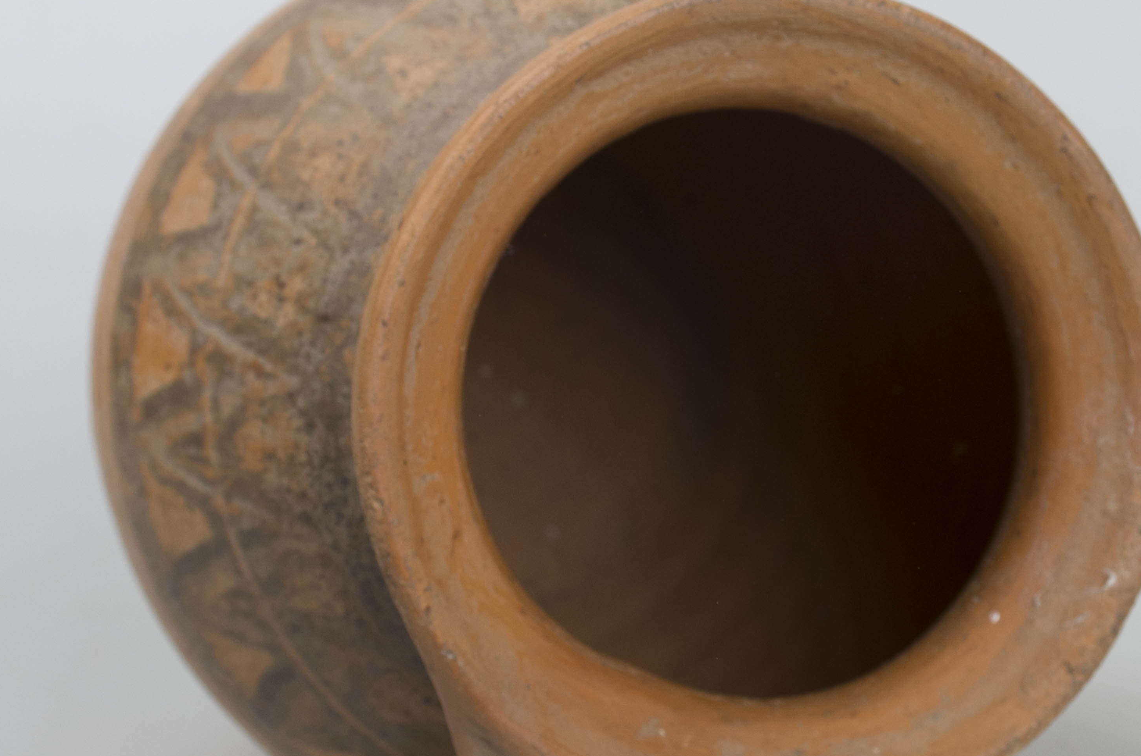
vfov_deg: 17.8
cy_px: 467
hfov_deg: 26.7
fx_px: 2404
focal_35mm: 76
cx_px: 617
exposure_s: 1/200
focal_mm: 30
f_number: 7.1
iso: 100
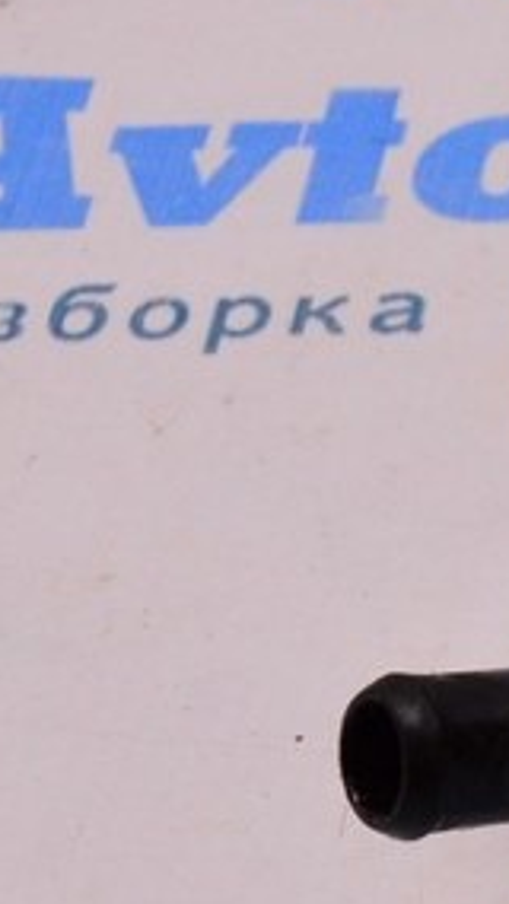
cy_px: 597
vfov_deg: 9.1
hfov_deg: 4.9
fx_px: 5704
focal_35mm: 238
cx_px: 1568
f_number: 8
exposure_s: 1/125
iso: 1600
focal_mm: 42
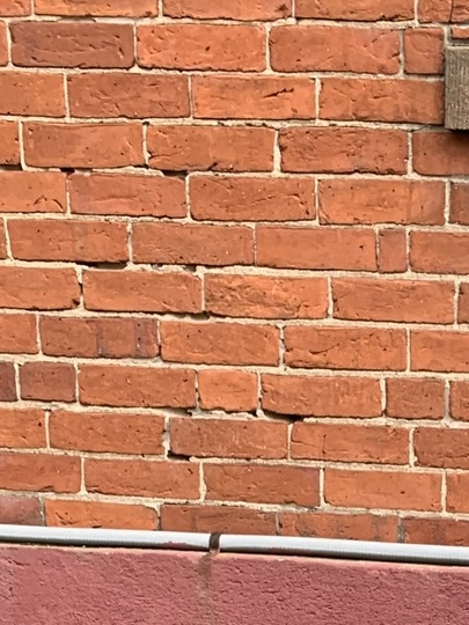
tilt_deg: -24.3
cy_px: 1310
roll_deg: -2.0
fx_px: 2005
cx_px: 508
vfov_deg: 14.3
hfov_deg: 13.1
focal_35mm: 111
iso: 25
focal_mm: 4.25
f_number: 1.8
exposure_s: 1/122
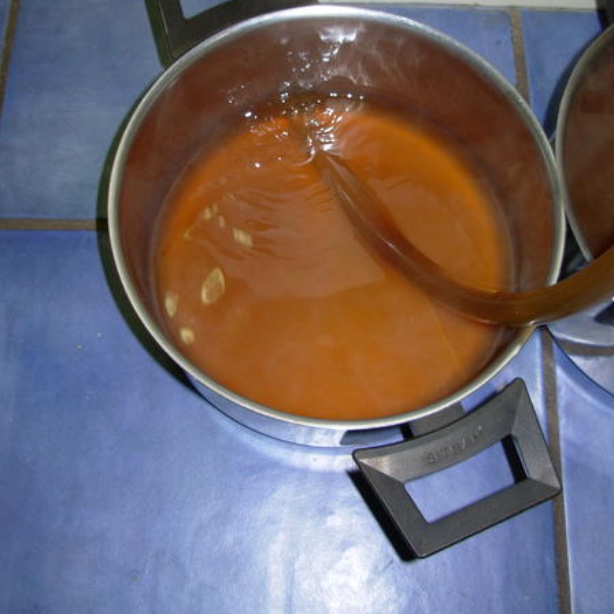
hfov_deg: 37.6
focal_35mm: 45
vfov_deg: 37.2
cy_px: 218
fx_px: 903
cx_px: 307
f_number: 2.9
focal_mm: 6.3
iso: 50
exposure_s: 1/32
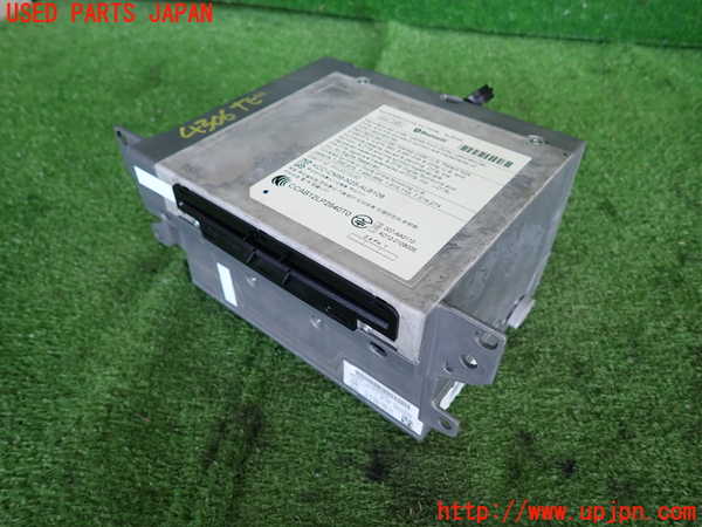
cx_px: 351
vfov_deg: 54.9
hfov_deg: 69.4
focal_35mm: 25
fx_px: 507
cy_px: 264
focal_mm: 4.5
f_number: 2
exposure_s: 1/100
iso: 200
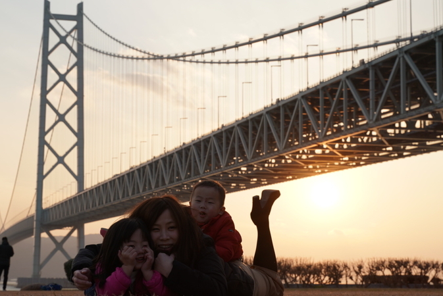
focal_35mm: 73
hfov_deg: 27.6
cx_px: 168
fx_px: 899
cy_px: 149
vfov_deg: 18.7
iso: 100
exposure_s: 1/200
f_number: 6.3
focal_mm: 48
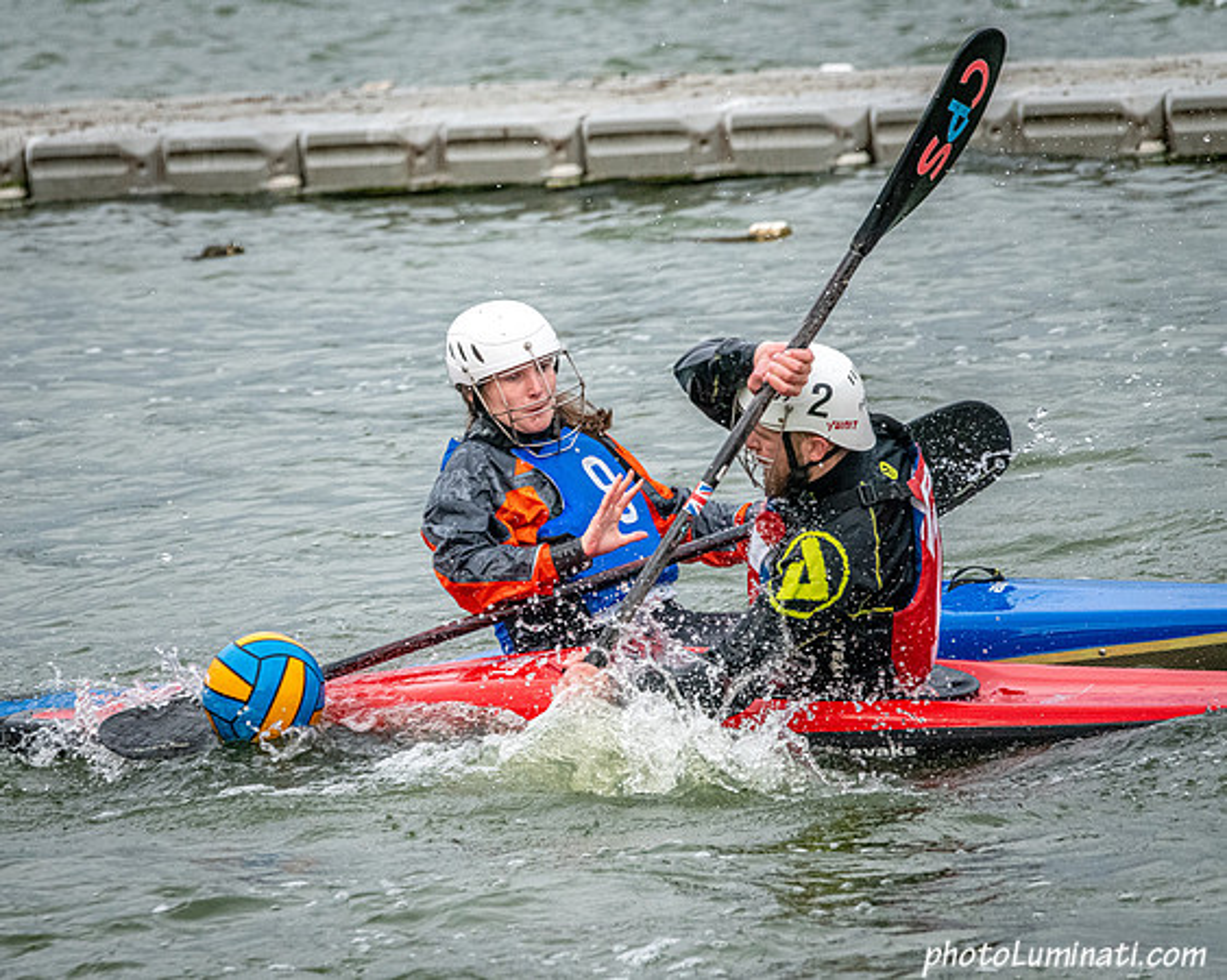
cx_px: 457
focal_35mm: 493
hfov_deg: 3.9
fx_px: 17889
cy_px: 536
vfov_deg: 3.1
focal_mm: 400
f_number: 9
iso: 3200
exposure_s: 1/2000
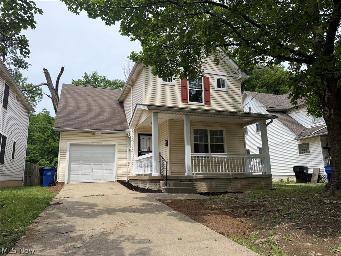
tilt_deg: +12.8
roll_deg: +2.4
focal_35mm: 24
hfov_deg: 71.6
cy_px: 128
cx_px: 170
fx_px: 236
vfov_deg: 56.8
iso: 80
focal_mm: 6.76
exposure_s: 1/3584
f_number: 1.78
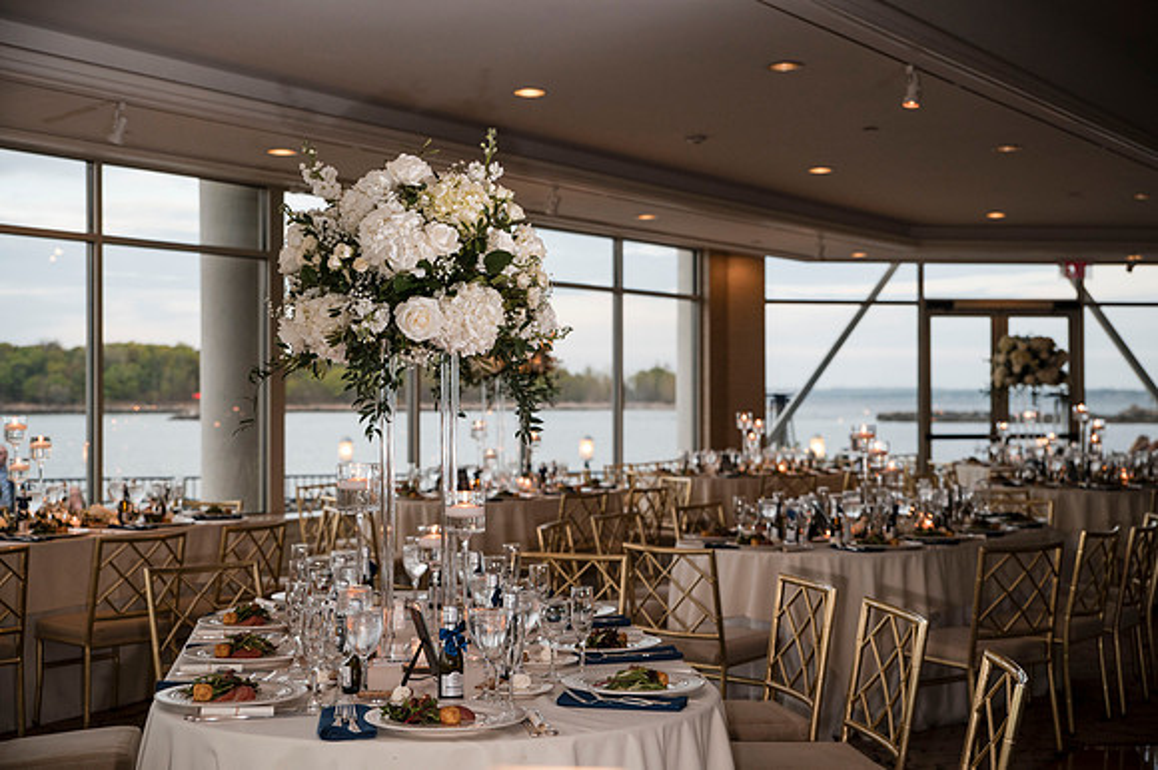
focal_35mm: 50
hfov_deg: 39.5
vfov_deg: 26.9
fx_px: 1613
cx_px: 579
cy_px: 385
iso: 1250
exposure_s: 1/320
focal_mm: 50
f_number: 3.2
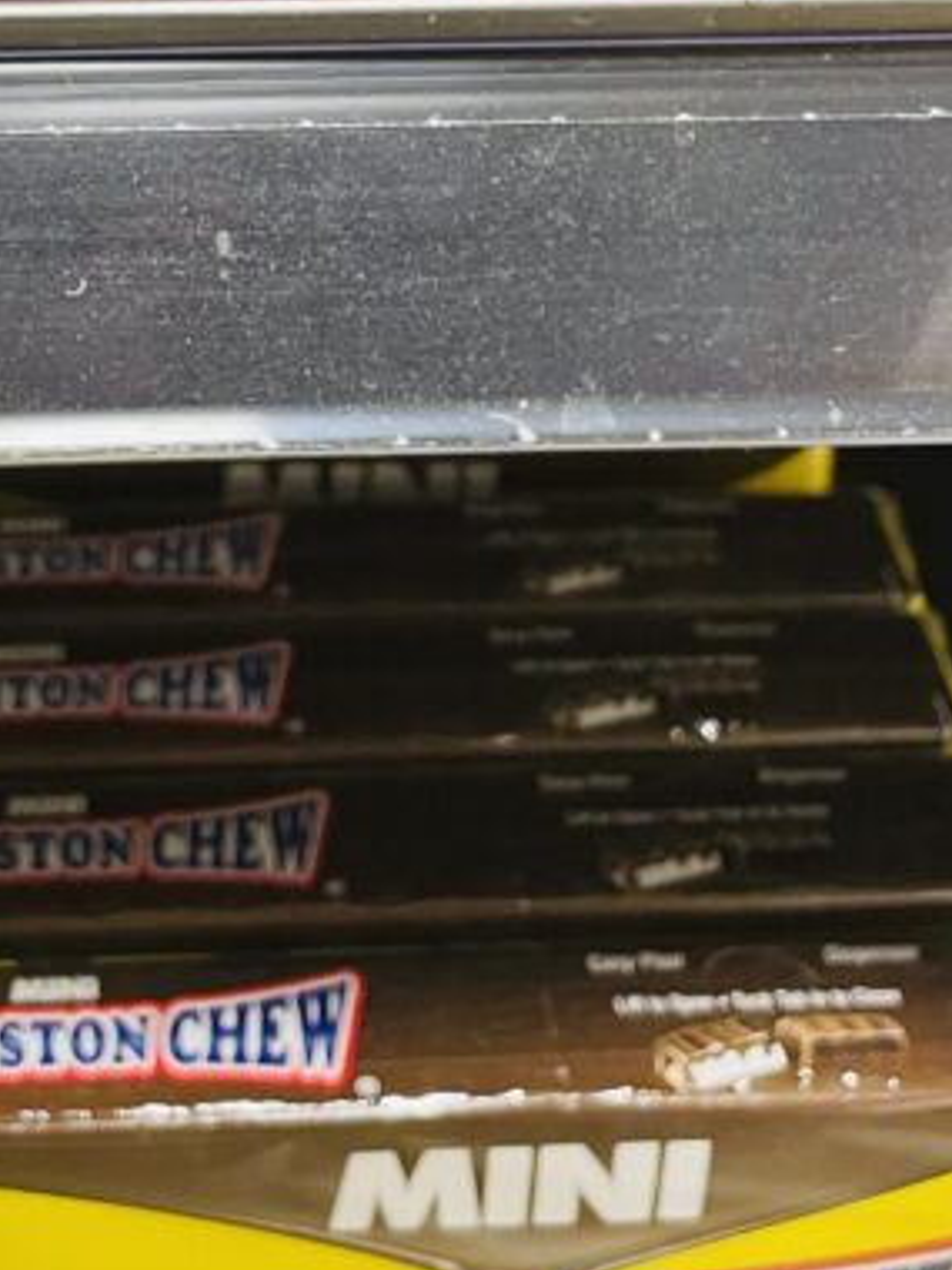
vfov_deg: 26.1
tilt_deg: -29.5
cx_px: 104
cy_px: -43
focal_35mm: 70
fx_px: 2567
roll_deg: +0.5
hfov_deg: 20.6
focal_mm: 4.2
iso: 250
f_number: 1.6
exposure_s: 1/44
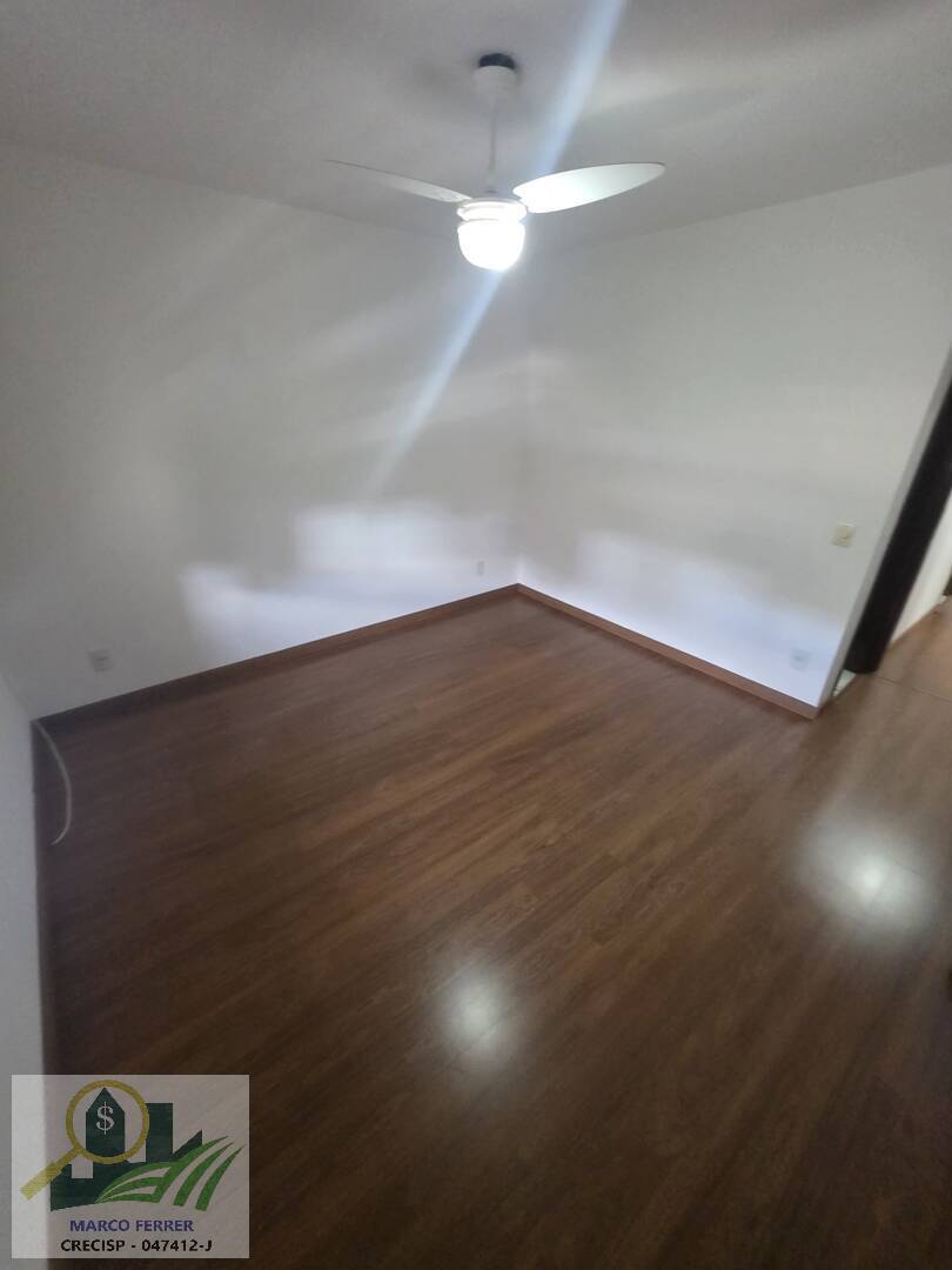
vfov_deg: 106.2
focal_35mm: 13
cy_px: 635
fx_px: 477
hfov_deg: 89.9
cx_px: 476
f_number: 1.9
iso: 500
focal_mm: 2.2
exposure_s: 1/60
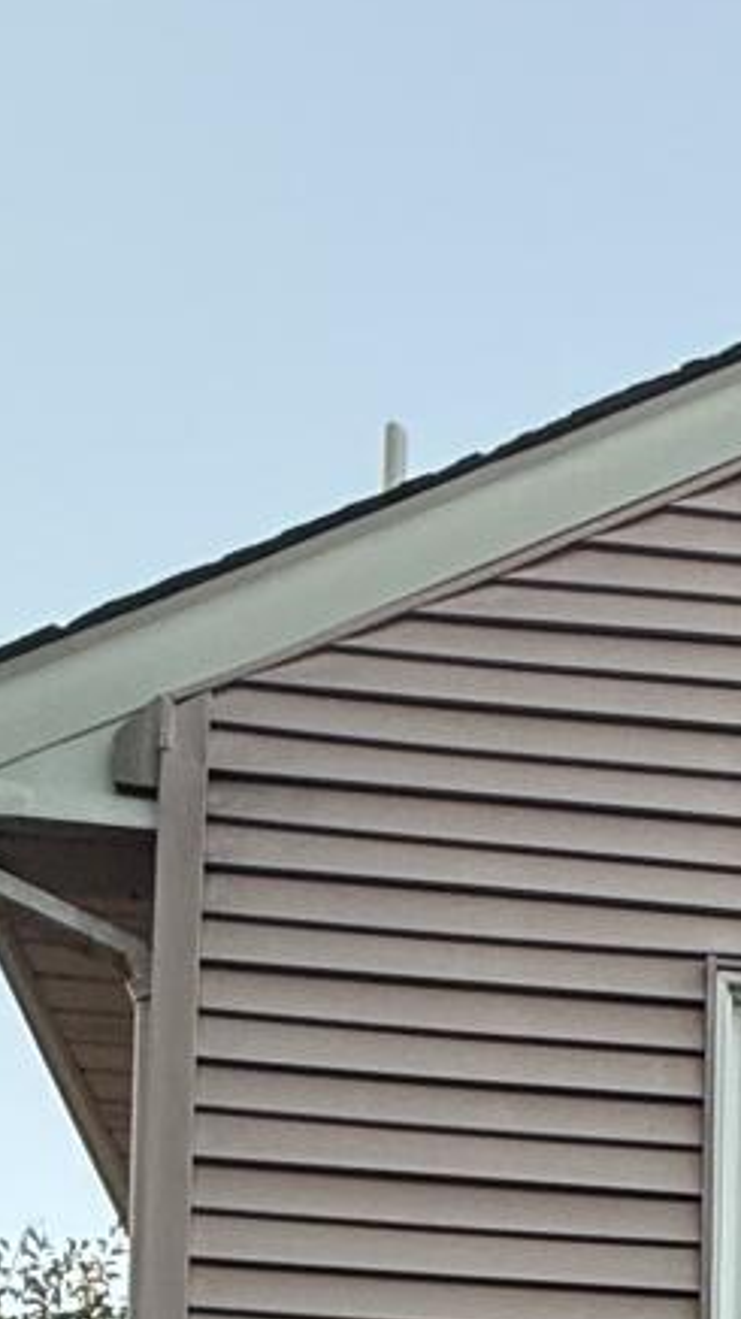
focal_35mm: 70
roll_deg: -0.4
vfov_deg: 19.3
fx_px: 2447
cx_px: 1195
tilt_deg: +4.2
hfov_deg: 15.5
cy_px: 2568
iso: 80
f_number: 2.2
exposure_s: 1/99
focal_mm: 2.22
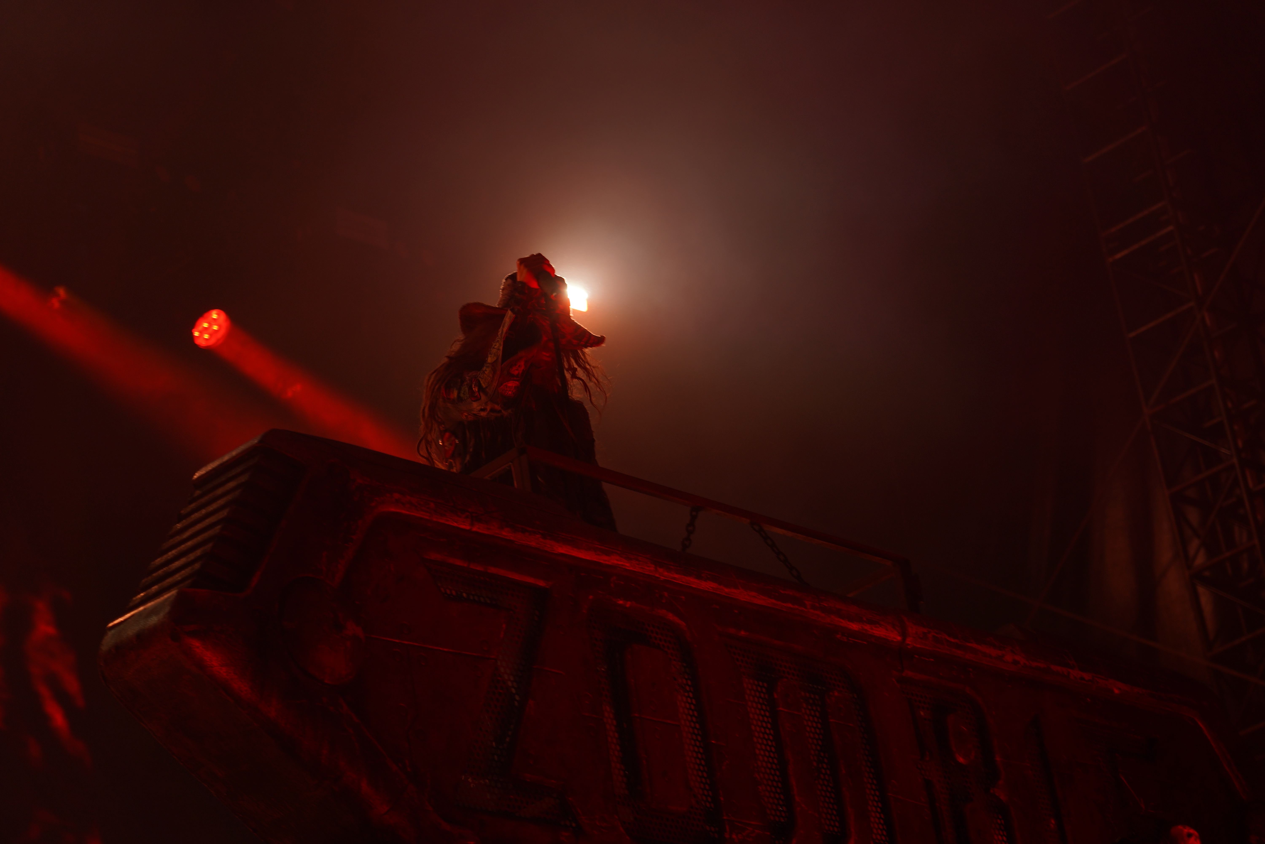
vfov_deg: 13.0
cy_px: 422
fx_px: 3689
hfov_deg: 19.5
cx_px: 632
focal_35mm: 105
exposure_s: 1/125
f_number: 4
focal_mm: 105
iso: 160
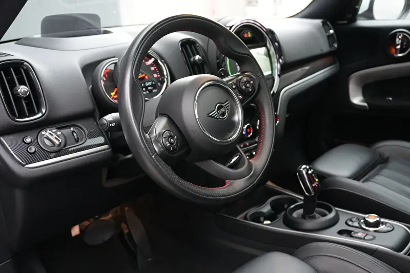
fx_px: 393
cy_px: 136
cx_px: 205
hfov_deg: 55.1
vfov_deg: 38.3
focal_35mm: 34
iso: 6400
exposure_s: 1/100
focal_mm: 23
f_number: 4
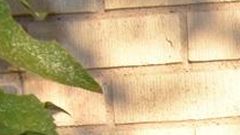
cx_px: 570
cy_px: 361
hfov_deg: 13.3
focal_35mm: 121
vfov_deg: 8.8
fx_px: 770
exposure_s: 1/200
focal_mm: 24
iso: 1600
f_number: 20
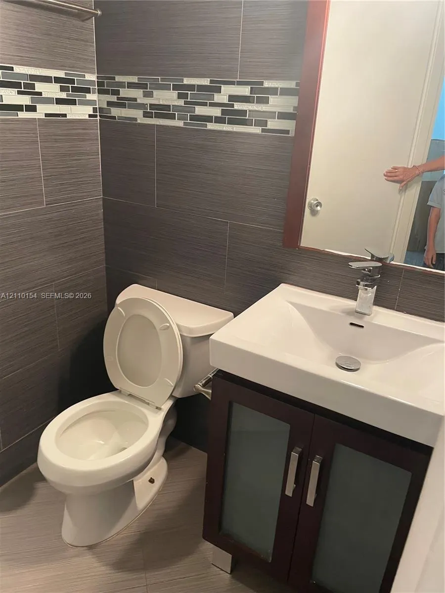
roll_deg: -6.3
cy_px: 296
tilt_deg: -20.2
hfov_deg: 53.1
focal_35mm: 26
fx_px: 446
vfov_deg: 67.3
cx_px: 222
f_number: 1.6
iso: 125
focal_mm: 4.2
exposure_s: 1/60
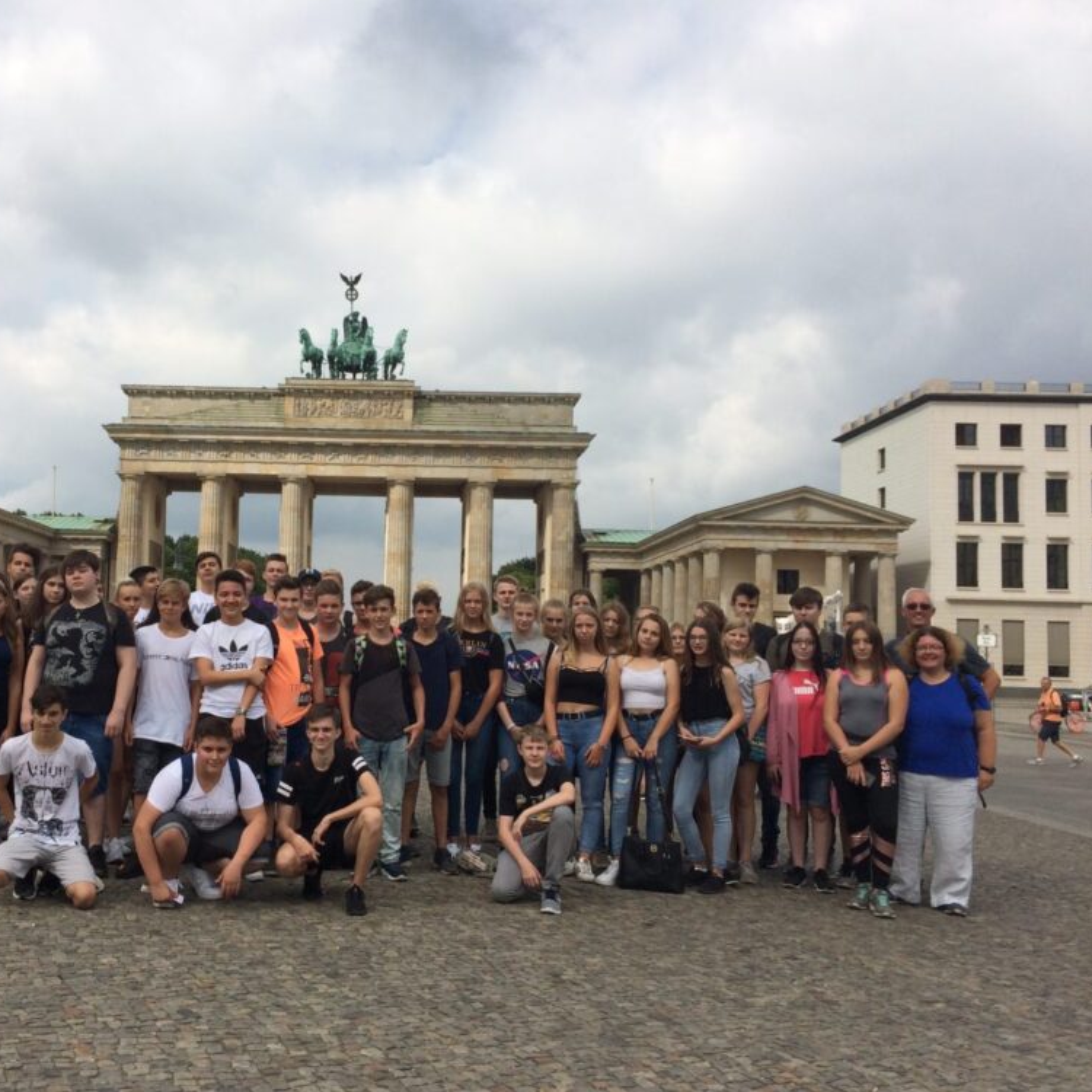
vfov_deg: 47.2
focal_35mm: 35
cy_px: 558
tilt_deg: +3.6
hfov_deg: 46.4
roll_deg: -0.6
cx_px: 354
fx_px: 1249
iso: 32
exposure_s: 1/2283
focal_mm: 4.15
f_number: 2.2
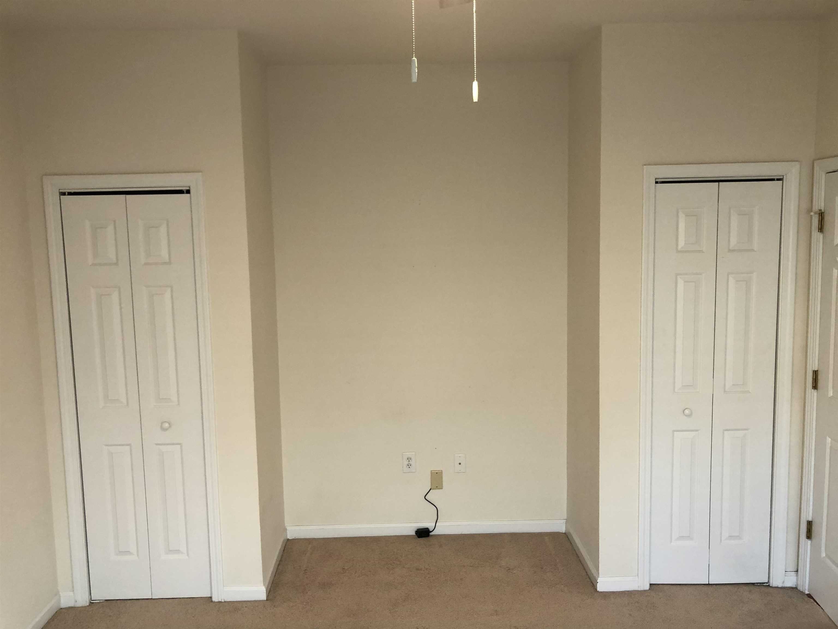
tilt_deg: -6.8
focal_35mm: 28
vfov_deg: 49.7
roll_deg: +0.8
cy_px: 314
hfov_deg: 63.4
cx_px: 419
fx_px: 678
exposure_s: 1/20
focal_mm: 3.99
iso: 40
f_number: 1.8
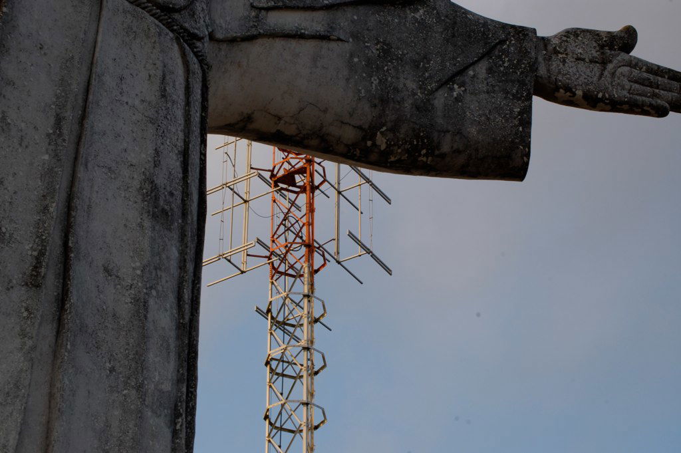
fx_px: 1559
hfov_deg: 24.6
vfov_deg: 16.5
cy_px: 226
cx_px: 340
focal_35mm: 82
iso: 200
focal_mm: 55
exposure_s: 1/60
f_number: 16
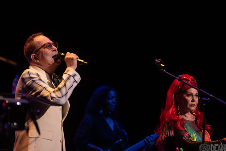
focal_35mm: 255
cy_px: 63
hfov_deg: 8.1
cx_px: 107
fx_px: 1601
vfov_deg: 5.4
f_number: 3.2
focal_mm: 200
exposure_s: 1/640
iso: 1250
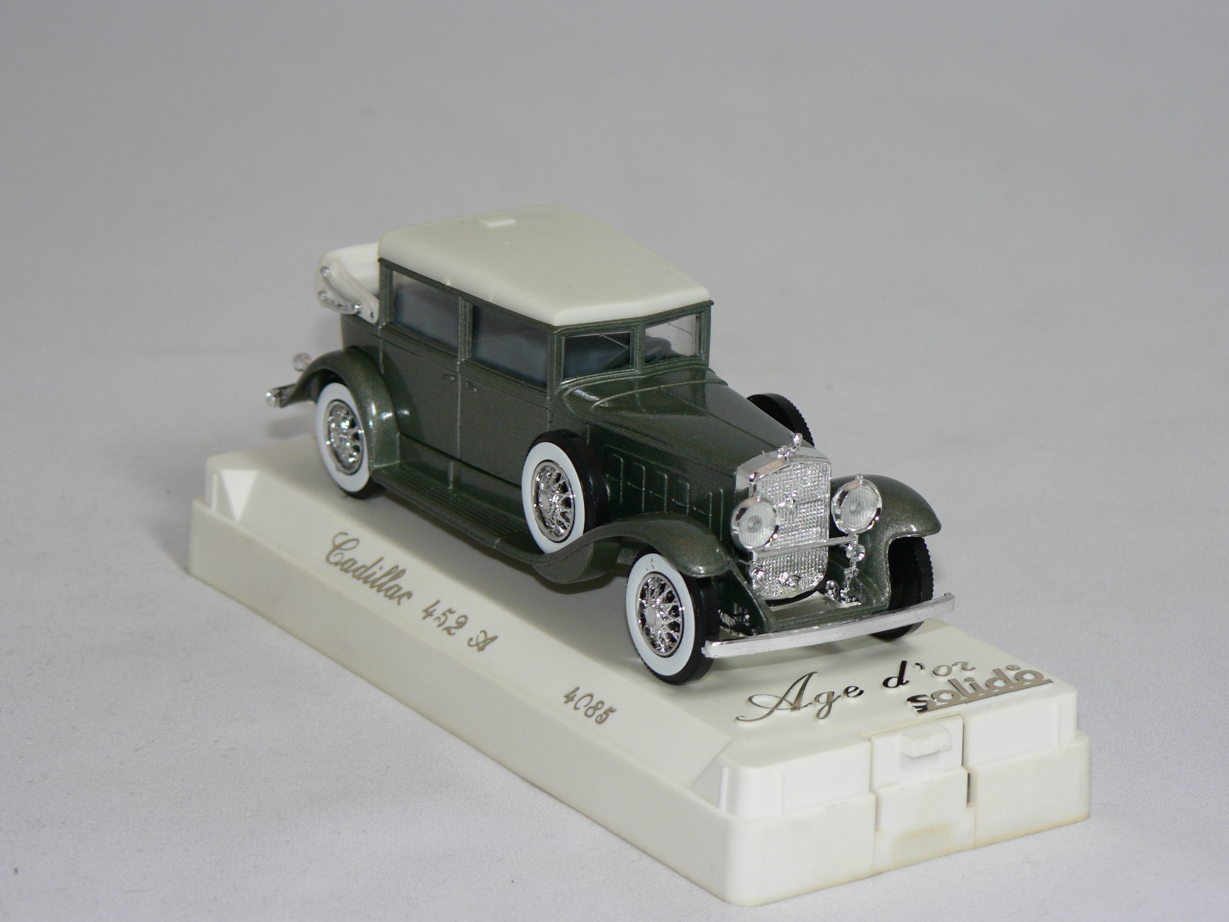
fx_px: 4225
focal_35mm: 119
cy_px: 461
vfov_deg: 12.5
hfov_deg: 16.6
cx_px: 614
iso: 80
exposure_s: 1/60
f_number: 3.2
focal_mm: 19.9
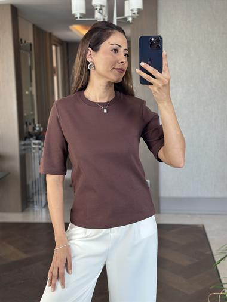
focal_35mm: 48
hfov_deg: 30.3
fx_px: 419
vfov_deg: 39.6
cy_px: 151
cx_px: 114
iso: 125
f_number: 1.78
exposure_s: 1/75
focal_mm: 6.86
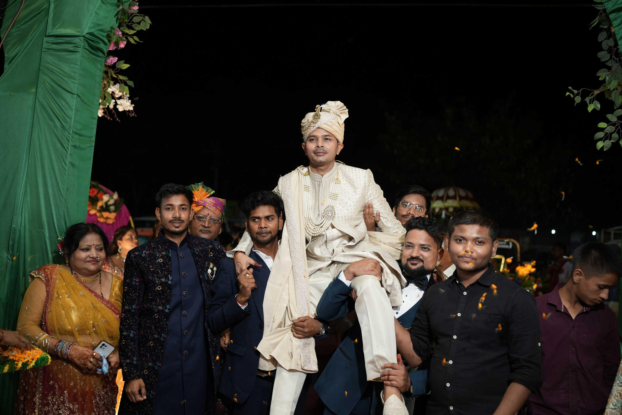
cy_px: 208
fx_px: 605
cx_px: 311
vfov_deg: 37.9
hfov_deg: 54.4
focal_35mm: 35
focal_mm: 35
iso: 200
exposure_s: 1/200
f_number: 2
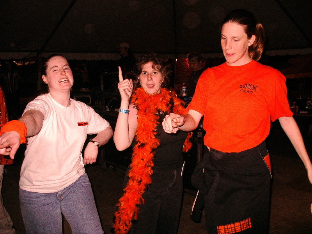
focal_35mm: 37
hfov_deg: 50.1
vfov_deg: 38.7
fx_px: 333
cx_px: 156
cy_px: 117
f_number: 2.8
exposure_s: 1/40
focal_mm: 7.8
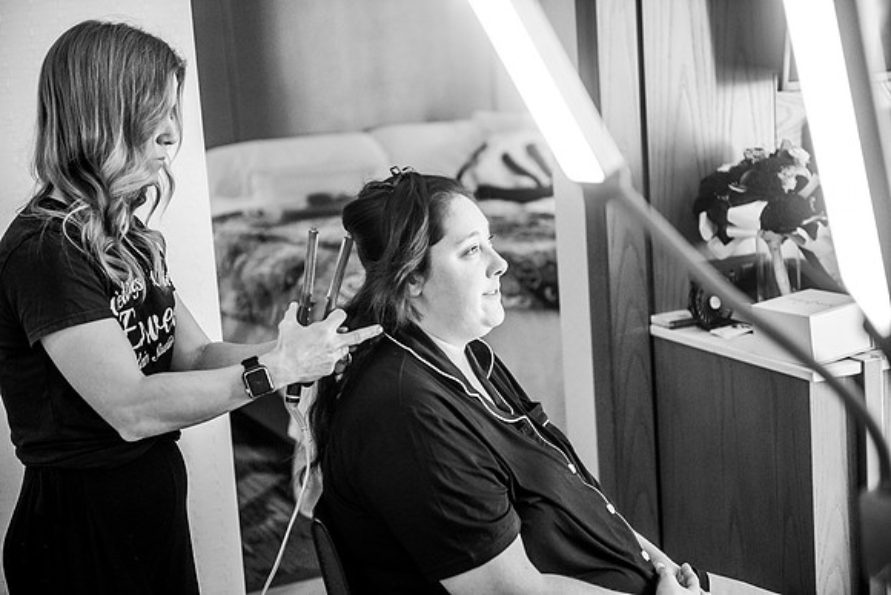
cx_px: 446
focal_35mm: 70
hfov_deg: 28.8
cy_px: 298
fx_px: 1733
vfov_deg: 19.5
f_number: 2.8
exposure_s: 1/100
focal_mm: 70
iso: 1250
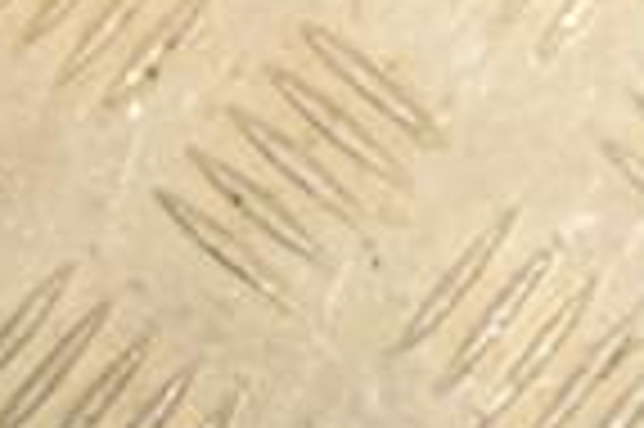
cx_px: 1117
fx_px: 3609
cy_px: -275
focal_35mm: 202
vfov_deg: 6.7
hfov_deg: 9.7
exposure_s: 1/200
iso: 800
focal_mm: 32
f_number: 5.6
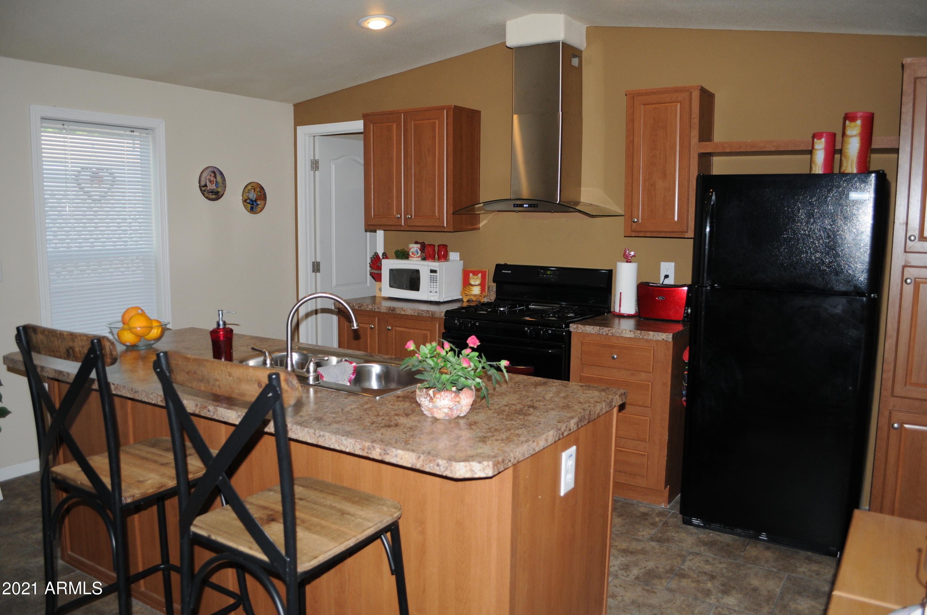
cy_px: 308
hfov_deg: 67.4
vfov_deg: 47.8
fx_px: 694
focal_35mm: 27
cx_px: 464
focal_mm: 18
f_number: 3.5
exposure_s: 1/250
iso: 320
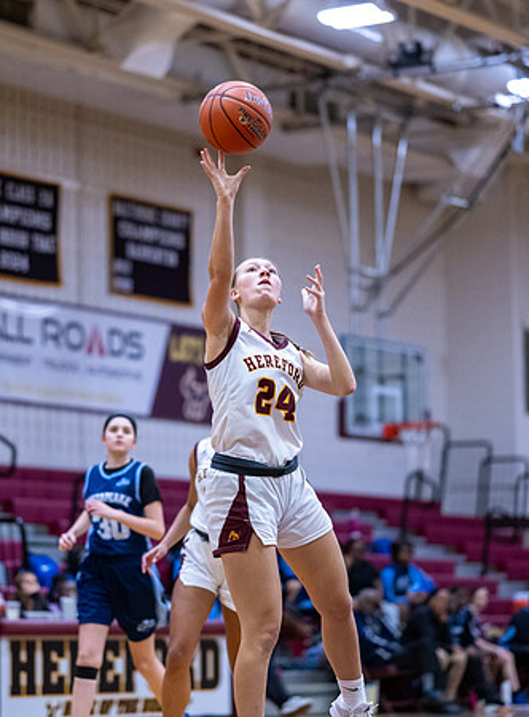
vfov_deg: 14.5
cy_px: 362
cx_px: 205
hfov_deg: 10.7
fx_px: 2819
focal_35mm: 137
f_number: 1.8
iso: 2800
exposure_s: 1/1250
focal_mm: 85
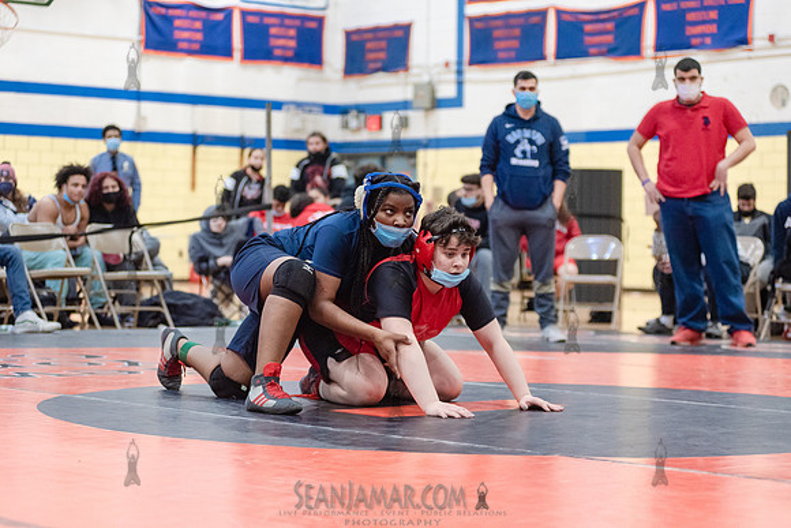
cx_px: 396
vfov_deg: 15.9
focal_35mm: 86
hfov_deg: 23.6
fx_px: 1890
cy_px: 264
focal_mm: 86
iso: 4000
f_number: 3.5
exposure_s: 1/320
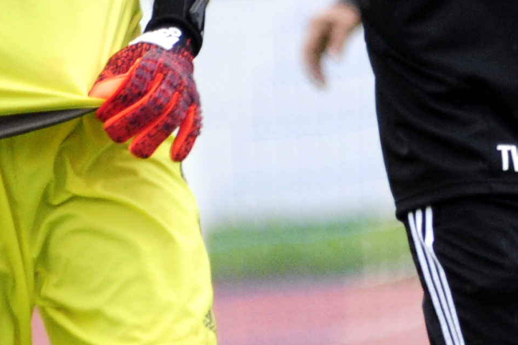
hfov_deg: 1.0
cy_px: -61
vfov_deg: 0.7
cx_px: 395
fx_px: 28488
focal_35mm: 1981
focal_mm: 500
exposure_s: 1/500
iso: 1600
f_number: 6.3
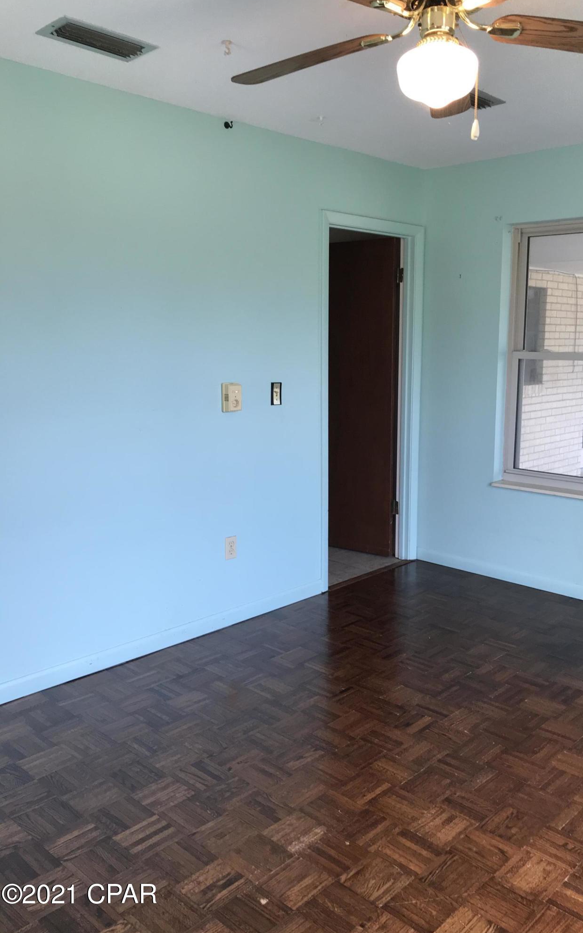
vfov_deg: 62.9
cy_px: 464
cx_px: 353
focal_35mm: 30
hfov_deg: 41.6
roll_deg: +1.0
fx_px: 763
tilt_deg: -7.0
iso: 32
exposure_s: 1/60
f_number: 1.8
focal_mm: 3.99
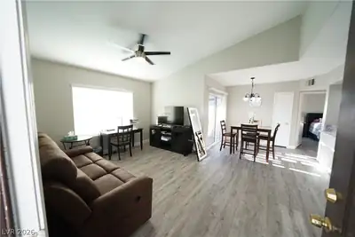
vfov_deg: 90.1
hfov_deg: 112.6
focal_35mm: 12
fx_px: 118
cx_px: 178
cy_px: 118
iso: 2000
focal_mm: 12
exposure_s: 1/125
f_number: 7.1
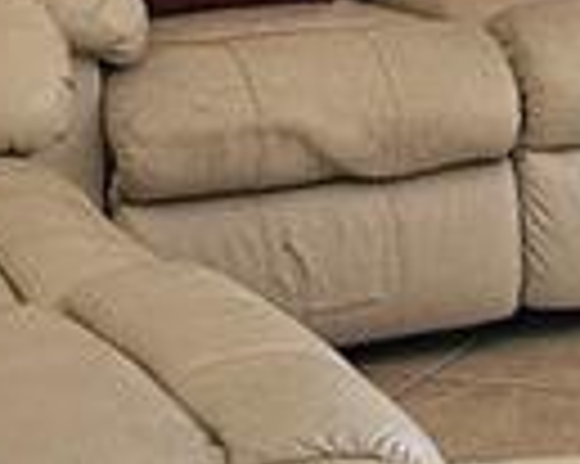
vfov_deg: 7.3
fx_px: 3585
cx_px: 522
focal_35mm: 209
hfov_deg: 9.2
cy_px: -104
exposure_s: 1/120
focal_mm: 5.4
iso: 800
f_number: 1.8
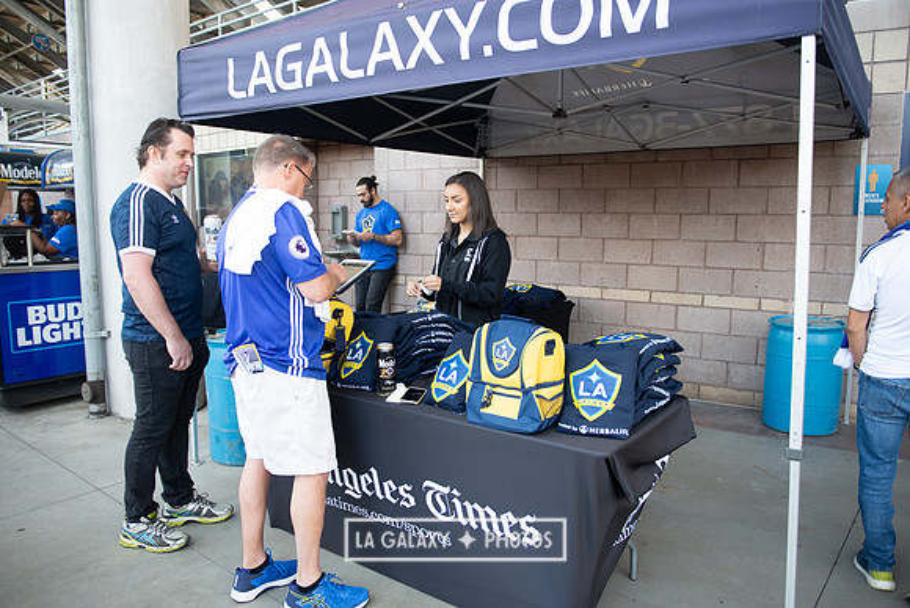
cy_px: 304
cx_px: 455
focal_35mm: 27
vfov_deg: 48.0
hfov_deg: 67.4
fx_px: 683
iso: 250
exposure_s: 1/100
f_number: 2.8
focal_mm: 27
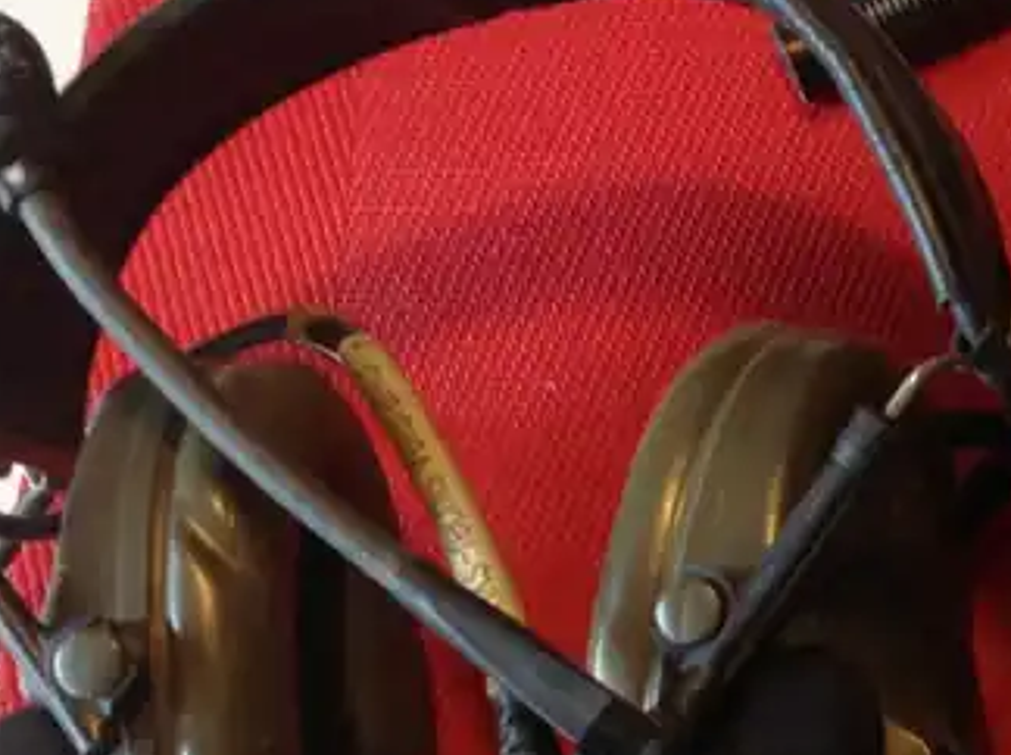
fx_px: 3150
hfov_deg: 17.1
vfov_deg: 13.6
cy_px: 568
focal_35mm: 108
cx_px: 1323
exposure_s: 1/17
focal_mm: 4.28
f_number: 2.4
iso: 50
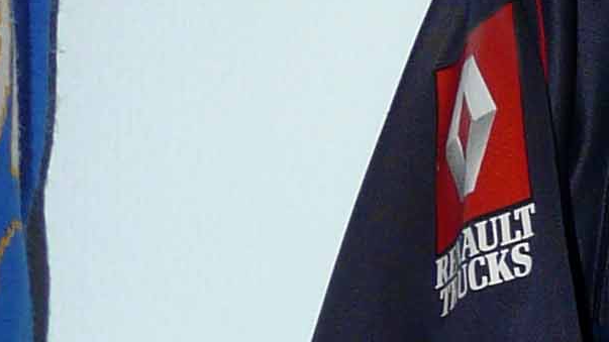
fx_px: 2664
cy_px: 463
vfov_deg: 7.3
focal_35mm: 165
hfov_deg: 11.8
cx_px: 1183
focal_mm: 4.6
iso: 100
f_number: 2.8
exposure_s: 1/30
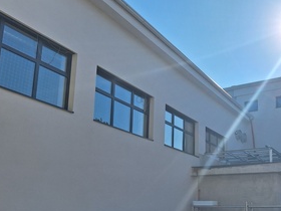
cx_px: 185
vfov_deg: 37.9
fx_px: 300
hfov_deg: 49.4
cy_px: 153
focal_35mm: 37
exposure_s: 1/5263
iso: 40
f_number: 1.8
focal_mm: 5.54
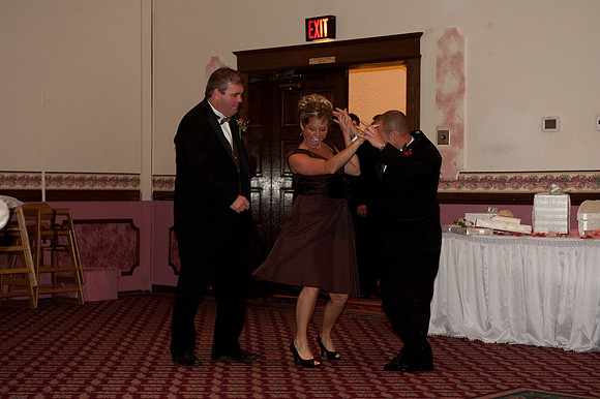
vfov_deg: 19.4
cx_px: 300
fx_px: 1166
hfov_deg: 28.9
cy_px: 200
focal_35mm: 70
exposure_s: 1/60
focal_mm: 70
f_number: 5.6
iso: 1600
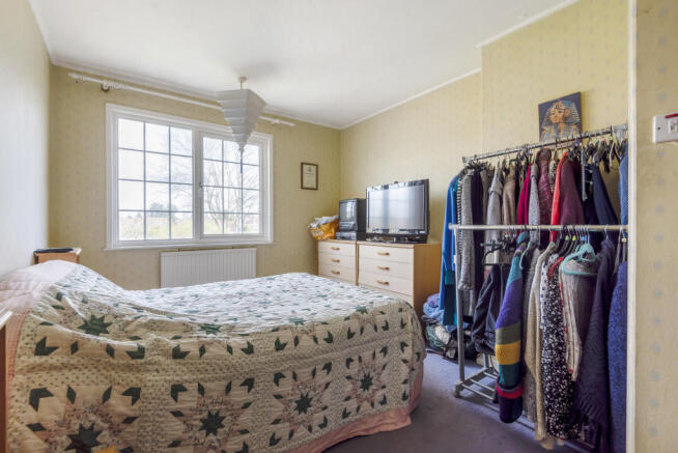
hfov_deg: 96.7
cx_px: 339
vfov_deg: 73.8
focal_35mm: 16
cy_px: 226
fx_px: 302
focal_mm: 16
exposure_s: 1/50
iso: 200
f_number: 7.1
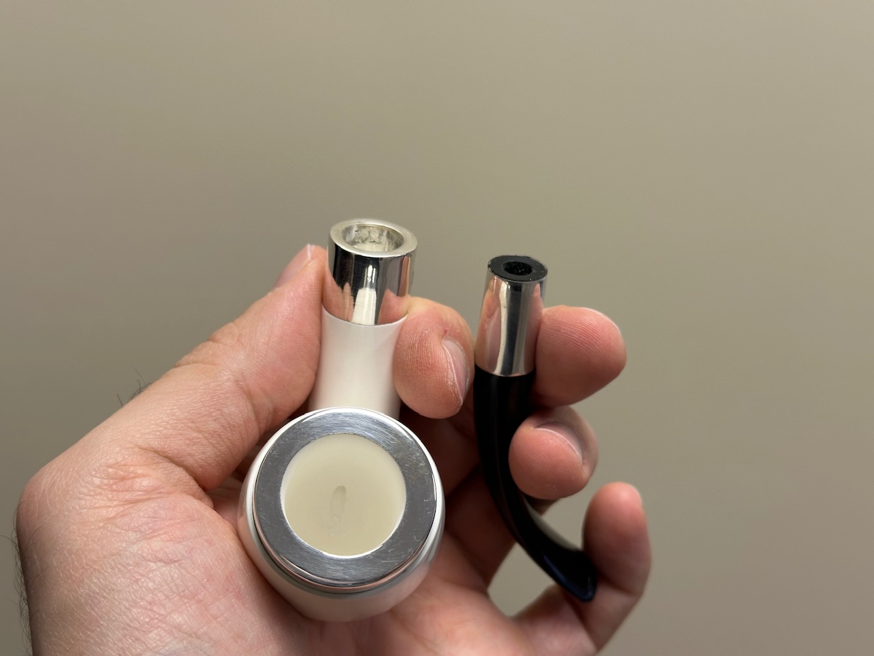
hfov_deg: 39.7
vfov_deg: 30.3
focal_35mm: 48
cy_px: 328
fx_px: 1212
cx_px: 437
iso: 80
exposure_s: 1/121
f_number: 1.78
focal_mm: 6.86
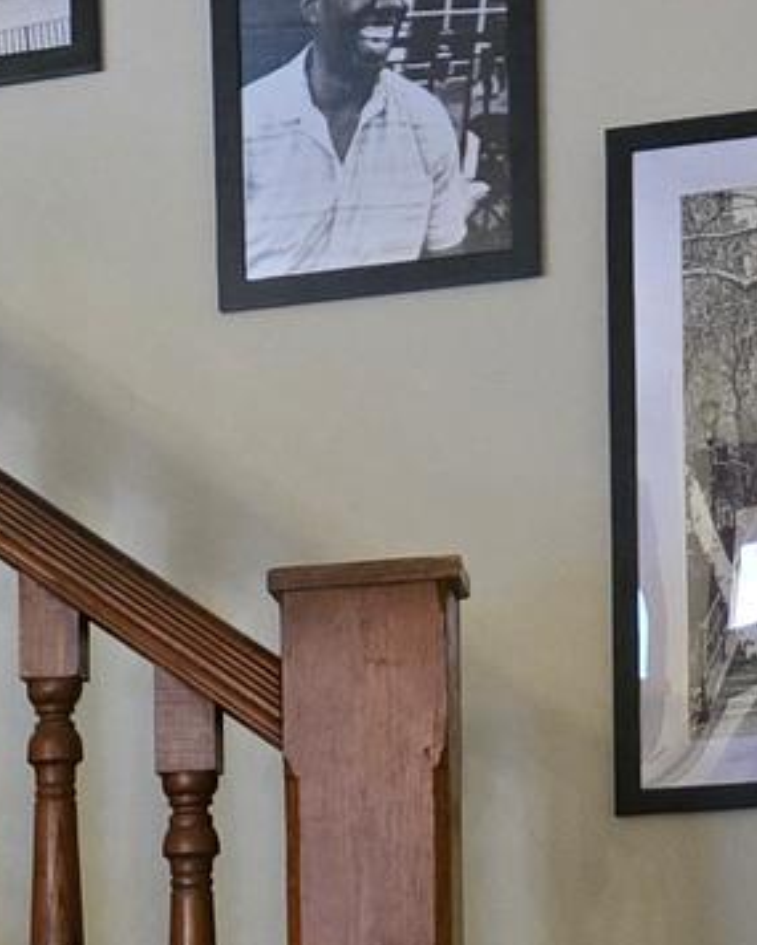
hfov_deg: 11.4
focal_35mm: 129
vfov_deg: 14.3
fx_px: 3611
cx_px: -465
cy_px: 1218
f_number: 1.8
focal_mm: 5.4
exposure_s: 1/60
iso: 1250
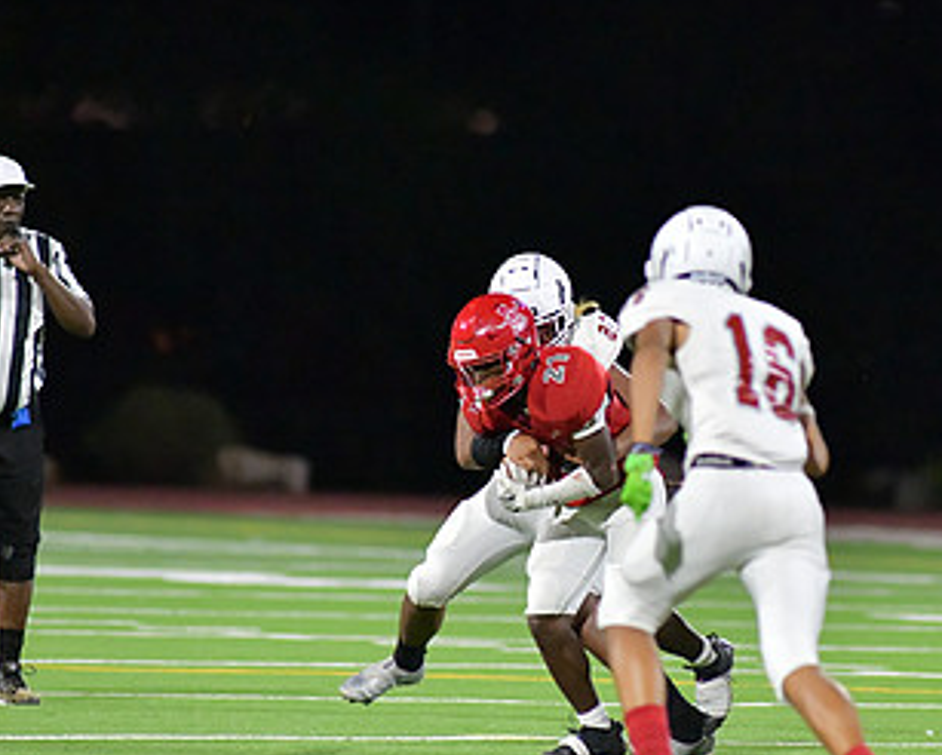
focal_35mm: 532
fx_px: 14841
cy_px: 462
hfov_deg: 3.6
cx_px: 562
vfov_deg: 2.9
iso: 9000
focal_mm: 300
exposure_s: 1/1250
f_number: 4
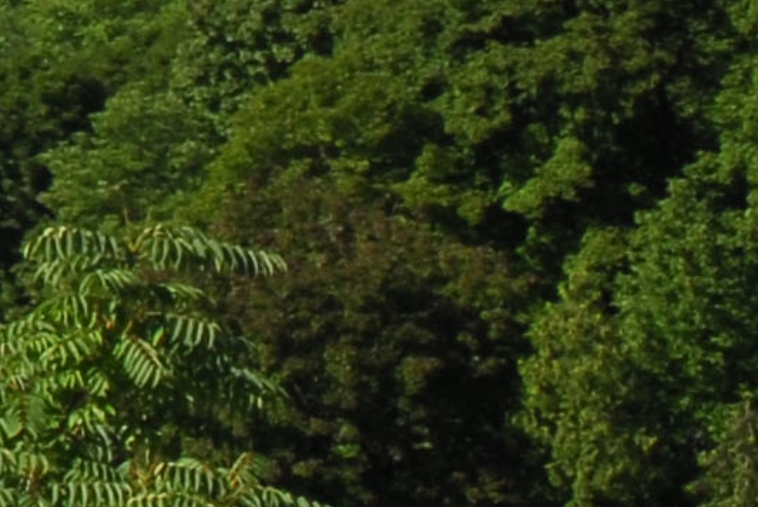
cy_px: -681
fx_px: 5523
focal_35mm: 262
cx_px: -1691
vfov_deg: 5.1
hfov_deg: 6.9
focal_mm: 24
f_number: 10
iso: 200
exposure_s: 1/250
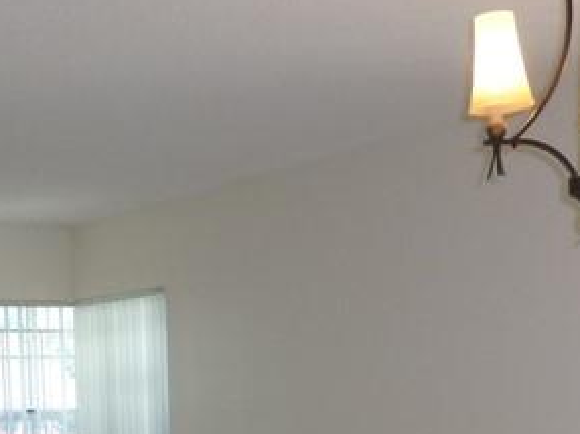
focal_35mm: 86
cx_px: 221
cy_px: 606
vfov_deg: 16.0
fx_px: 1440
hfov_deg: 22.7
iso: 160
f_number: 3.3
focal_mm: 4.3
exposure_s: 1/60
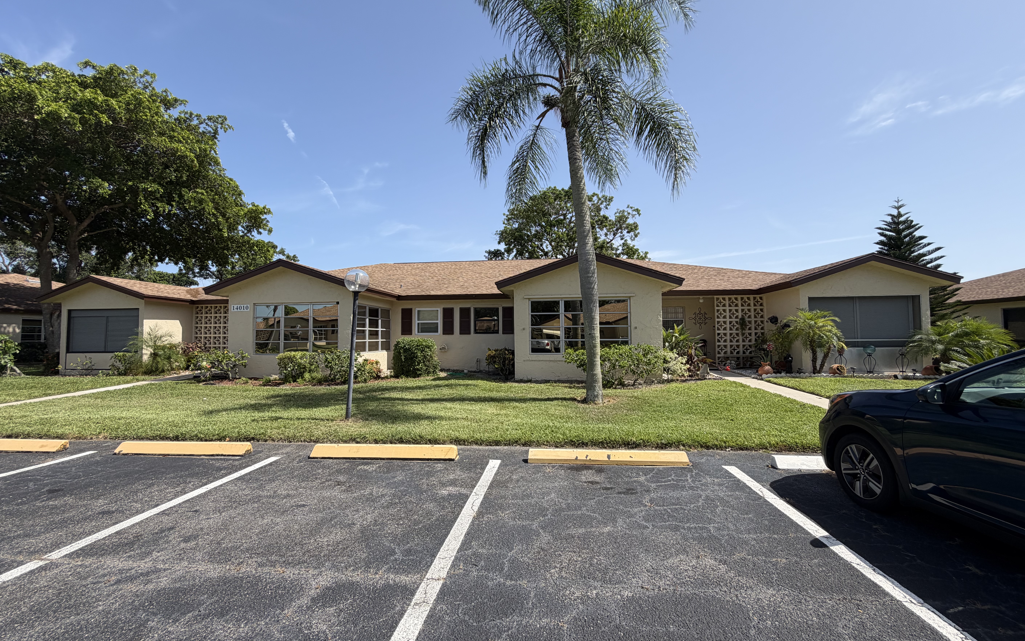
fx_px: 419
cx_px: 513
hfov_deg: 101.5
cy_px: 318
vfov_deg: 74.8
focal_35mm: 15
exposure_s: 1/830
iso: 20
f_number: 2.2
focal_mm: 2.22
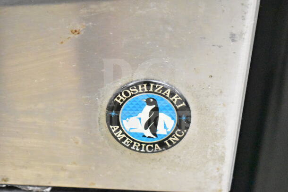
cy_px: 96
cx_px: 144
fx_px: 624
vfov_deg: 17.5
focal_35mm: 78
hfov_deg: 26.0
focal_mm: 52
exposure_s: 1/80
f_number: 5.6
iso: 22800
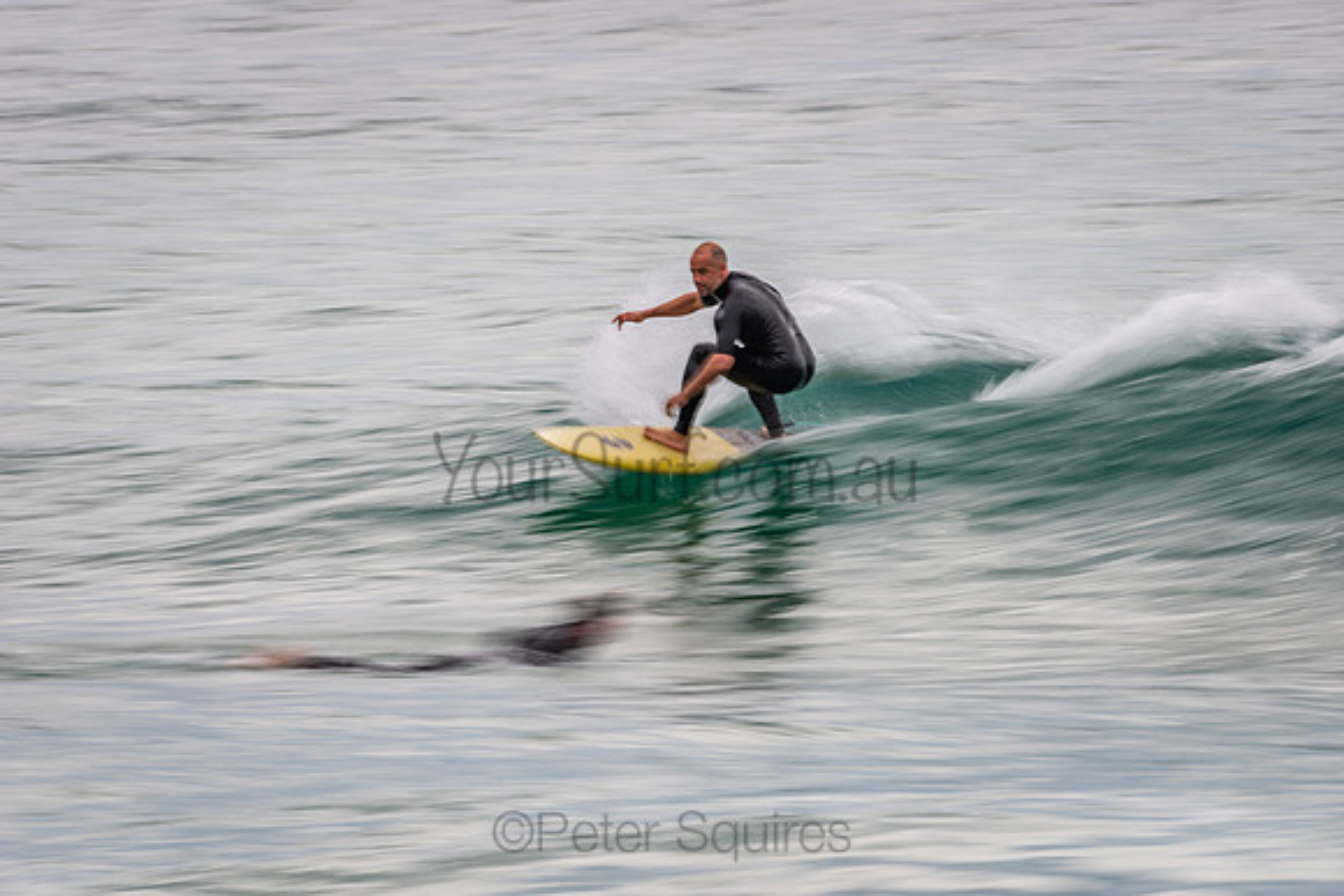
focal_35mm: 500
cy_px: 448
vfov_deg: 2.8
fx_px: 18670
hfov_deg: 4.1
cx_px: 672
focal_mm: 500
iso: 64
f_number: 16
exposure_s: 1/20
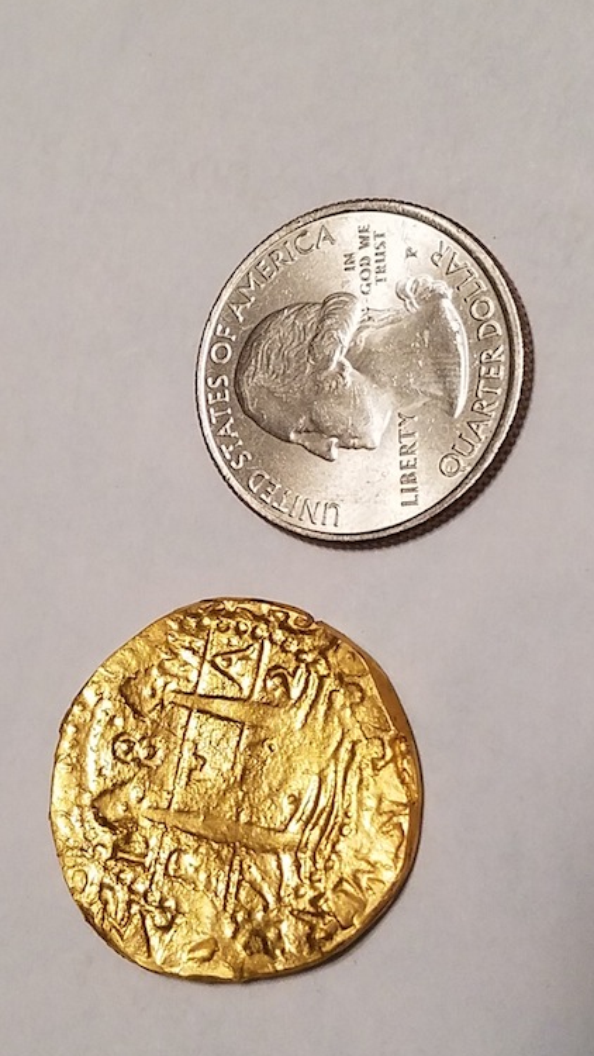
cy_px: 534
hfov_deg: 40.2
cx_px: 293
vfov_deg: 66.1
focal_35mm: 29
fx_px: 812
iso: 160
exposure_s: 1/30
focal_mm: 4.2
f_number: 1.7
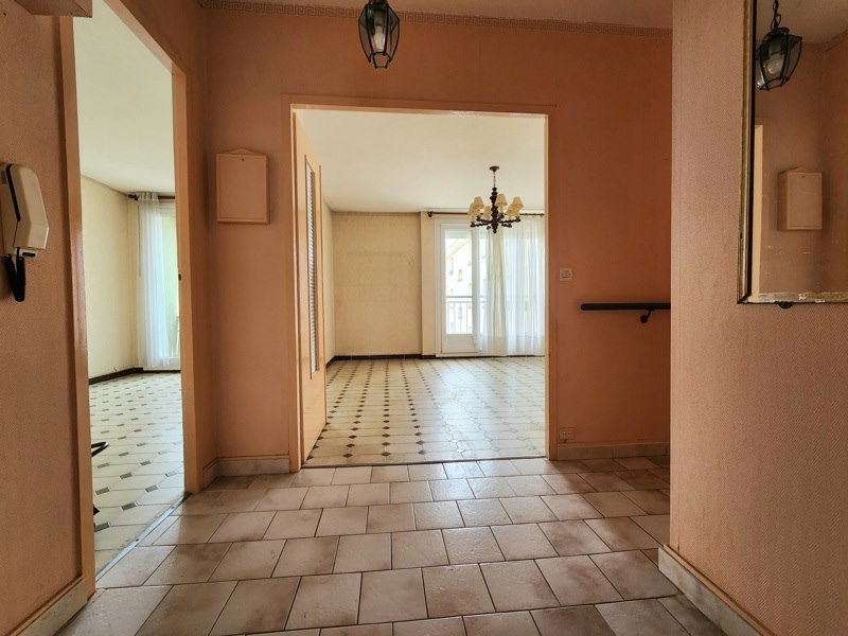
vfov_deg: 89.9
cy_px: 318
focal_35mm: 13
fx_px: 318
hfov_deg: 106.2
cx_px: 424
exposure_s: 1/60.2
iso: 80
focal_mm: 2.2
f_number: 2.2
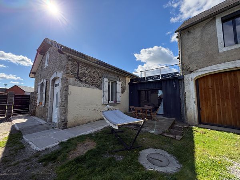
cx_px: 120
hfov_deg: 102.1
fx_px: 97
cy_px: 90
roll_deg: +0.2
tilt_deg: +5.5
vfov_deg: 85.7
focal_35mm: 14
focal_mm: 2.22
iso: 64
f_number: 2.2
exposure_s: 1/1536
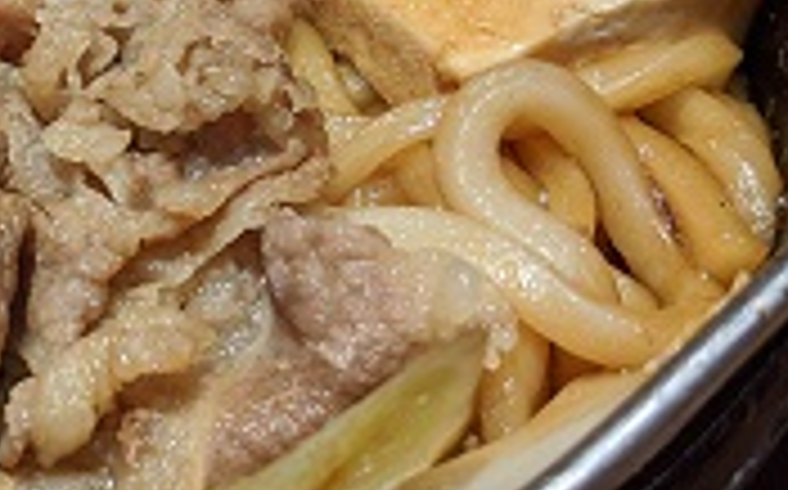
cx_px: 18
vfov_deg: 19.5
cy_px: 133
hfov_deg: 29.3
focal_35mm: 66
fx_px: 1416
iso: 75
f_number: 1.8
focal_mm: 4.44
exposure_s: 1/120
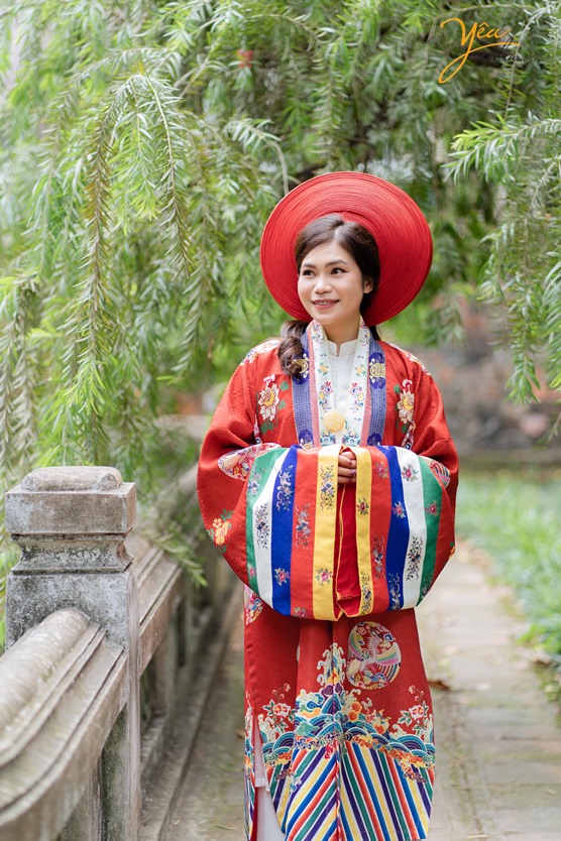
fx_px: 1987
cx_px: 280
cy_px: 420
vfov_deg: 23.9
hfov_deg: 16.1
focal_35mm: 85
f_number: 2
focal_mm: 85
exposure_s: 1/500
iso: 200
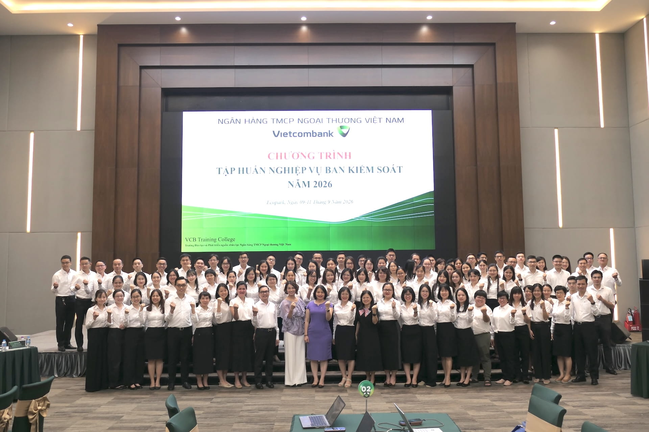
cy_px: 216
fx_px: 577
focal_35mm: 32
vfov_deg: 41.1
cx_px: 324
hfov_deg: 58.7
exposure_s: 1/80
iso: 200
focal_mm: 11.6
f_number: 3
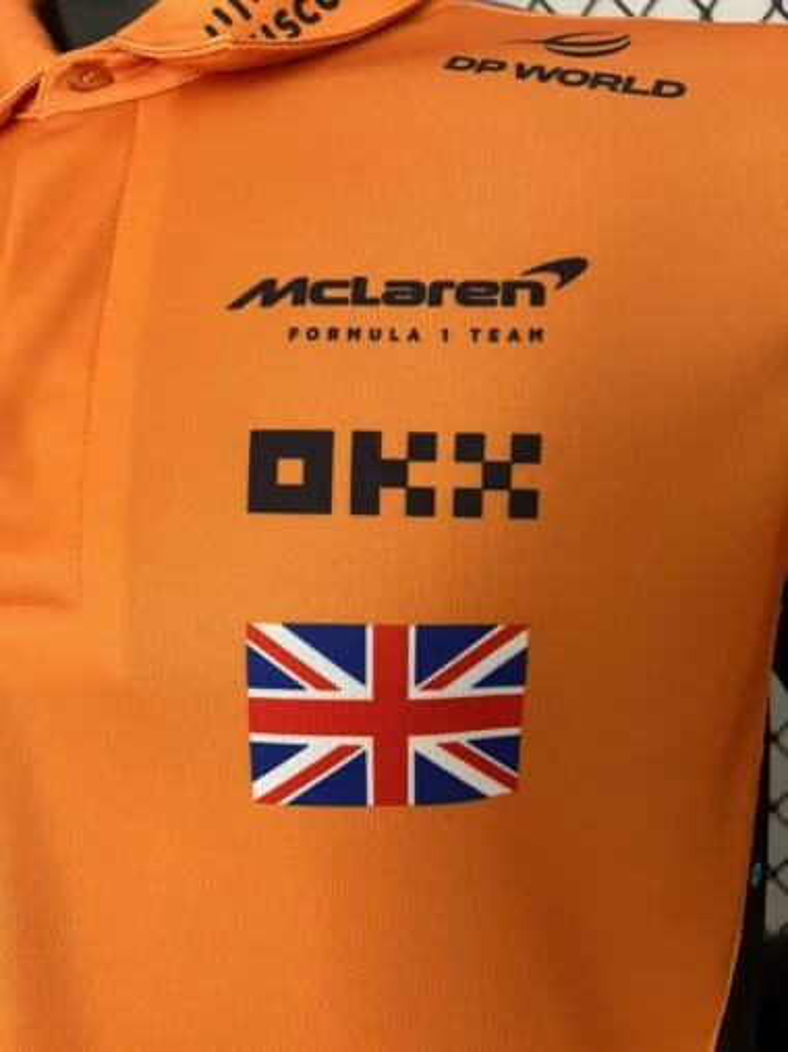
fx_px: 789
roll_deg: +4.1
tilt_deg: -9.2
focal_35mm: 26
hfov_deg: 53.0
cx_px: 394
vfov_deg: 67.3
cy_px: 526
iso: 160
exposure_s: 1/50
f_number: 1.5
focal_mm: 5.7
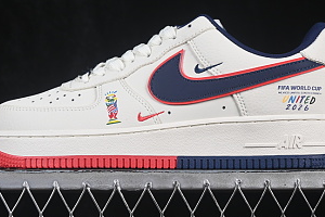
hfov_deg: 16.4
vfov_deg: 10.9
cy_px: 58
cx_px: 170
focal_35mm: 125
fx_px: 1128
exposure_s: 1/80
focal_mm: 50
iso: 160
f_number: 8
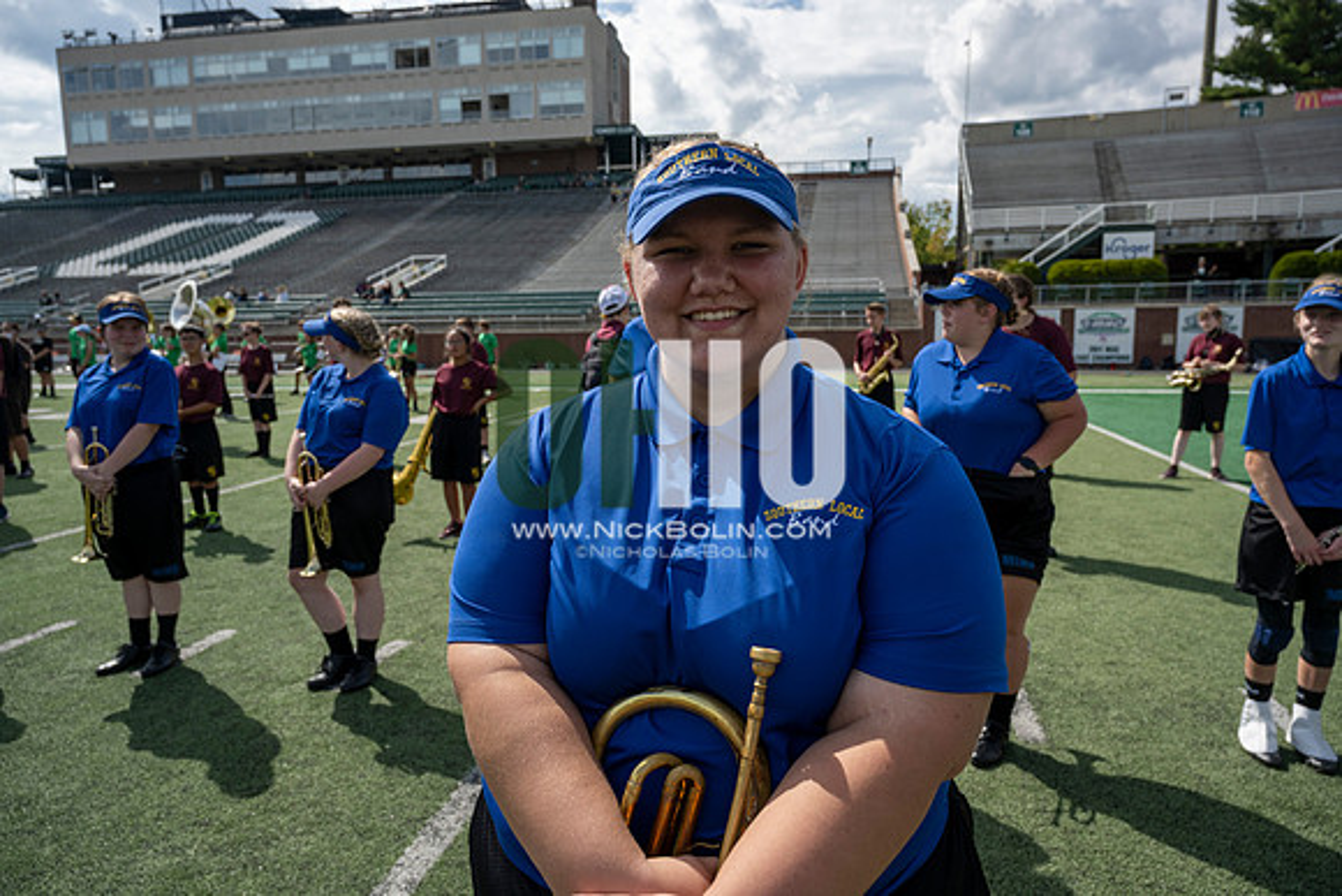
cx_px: 671
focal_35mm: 24
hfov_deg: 73.7
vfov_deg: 53.2
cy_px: 448
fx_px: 895
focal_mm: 24
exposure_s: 1/1600
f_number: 5
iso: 200
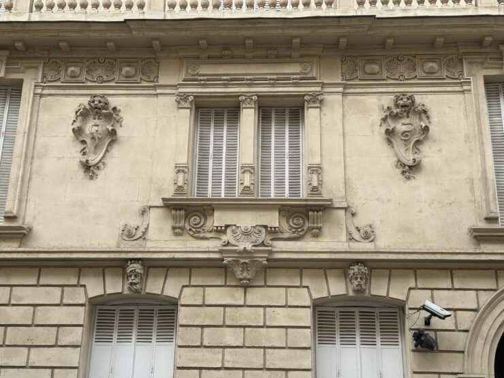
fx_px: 699
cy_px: 189
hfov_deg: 39.7
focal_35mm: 48
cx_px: 252
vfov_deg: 30.3
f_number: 1.78
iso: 64
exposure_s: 1/1085
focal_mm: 6.76
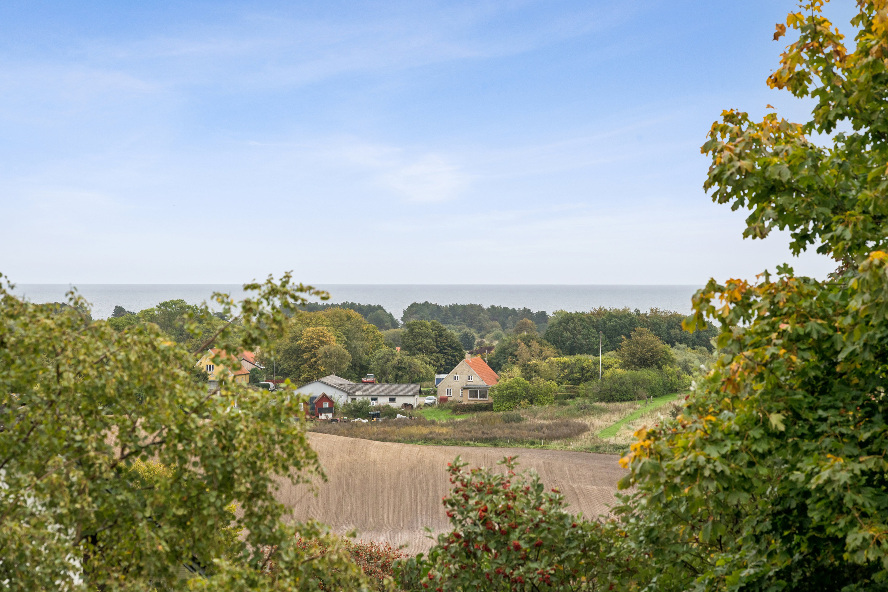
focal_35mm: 120
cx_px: 444
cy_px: 296
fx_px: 2960
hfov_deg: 17.1
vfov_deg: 11.4
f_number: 8
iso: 500
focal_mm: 120
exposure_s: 1/640
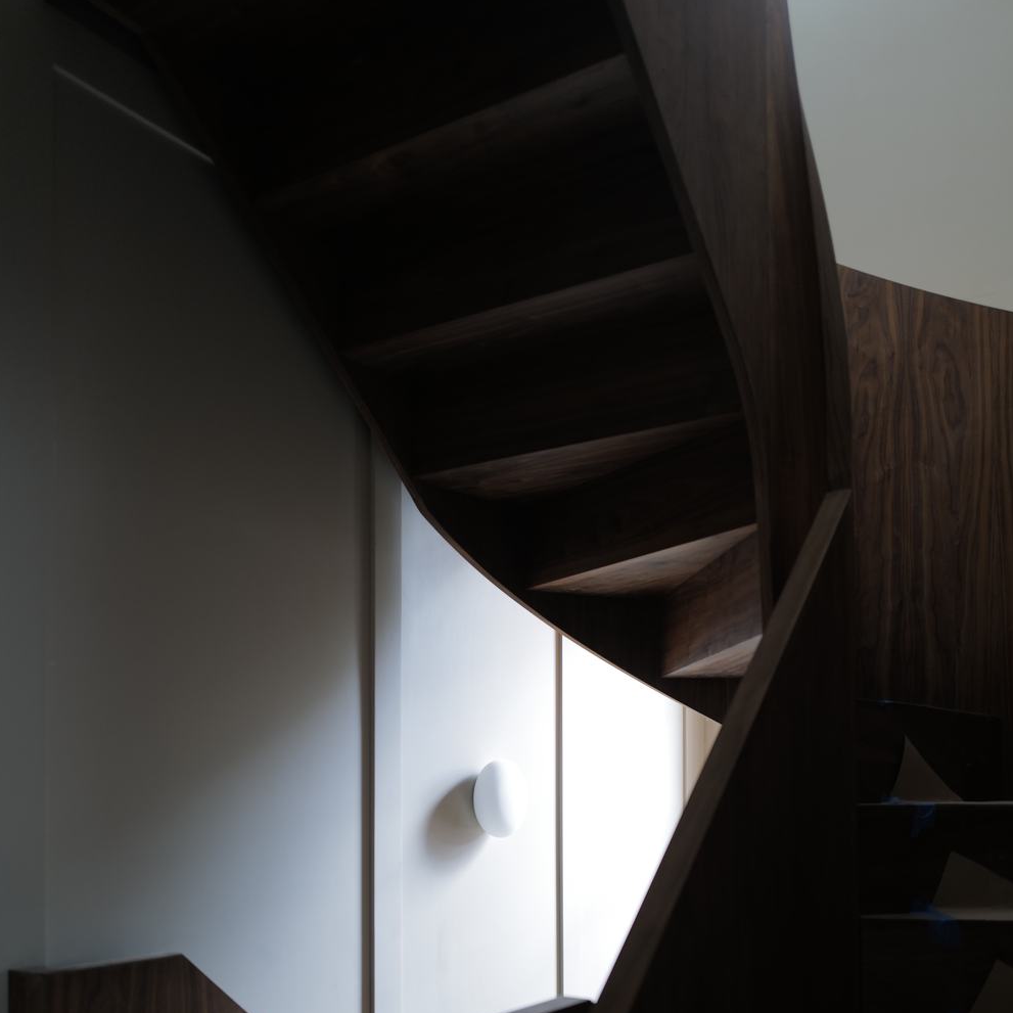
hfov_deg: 46.0
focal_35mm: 36
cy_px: 762
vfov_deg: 44.5
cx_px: 505
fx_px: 1192
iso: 320
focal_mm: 28
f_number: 1.7
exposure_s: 1/50
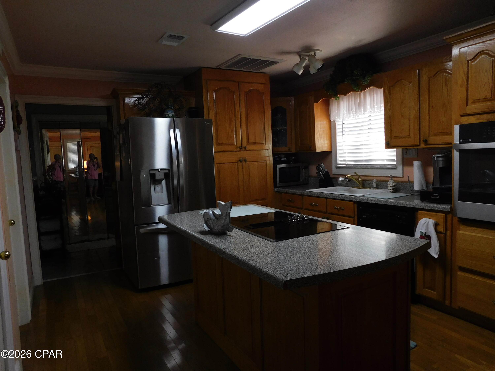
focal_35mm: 24
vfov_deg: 56.8
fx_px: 343
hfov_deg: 71.6
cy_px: 186
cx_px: 248
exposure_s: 1/50
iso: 125
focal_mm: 4.1
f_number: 3
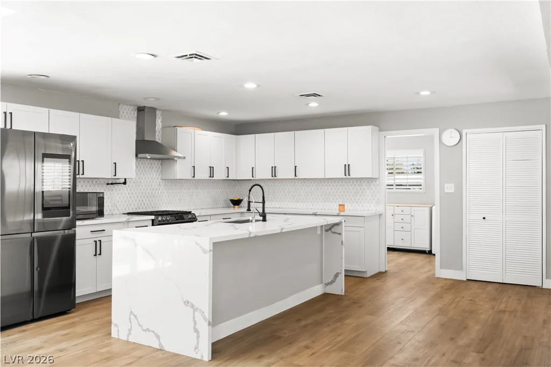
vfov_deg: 43.6
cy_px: 184
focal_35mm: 30
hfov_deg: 61.9
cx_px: 276
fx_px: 459
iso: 400
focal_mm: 20
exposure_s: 1/13
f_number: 8
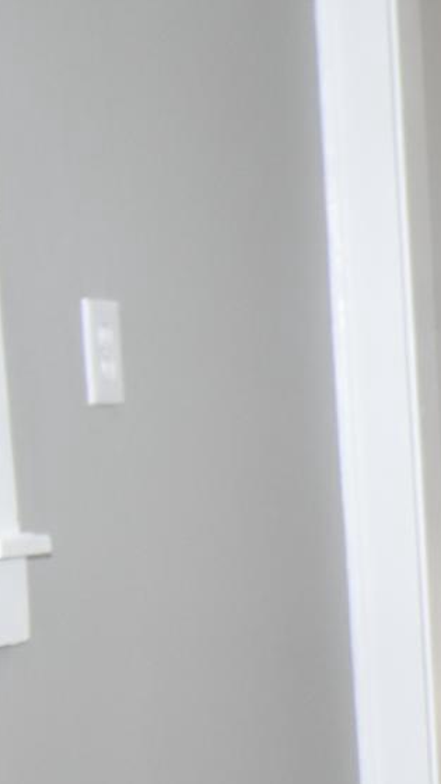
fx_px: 2391
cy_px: 930
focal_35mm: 115
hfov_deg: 8.4
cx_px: 1424
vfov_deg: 17.8
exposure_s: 1/250
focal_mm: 20
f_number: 5.6
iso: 800
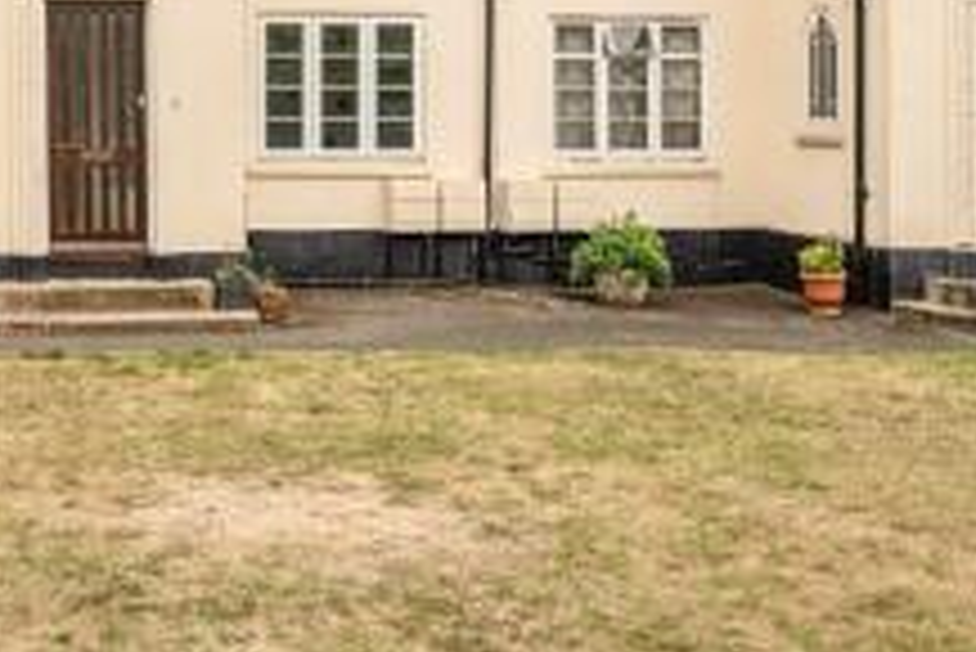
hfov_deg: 41.6
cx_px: 256
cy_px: -29
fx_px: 1248
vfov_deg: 27.3
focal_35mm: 46
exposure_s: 1/400
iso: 400
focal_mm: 14
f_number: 8
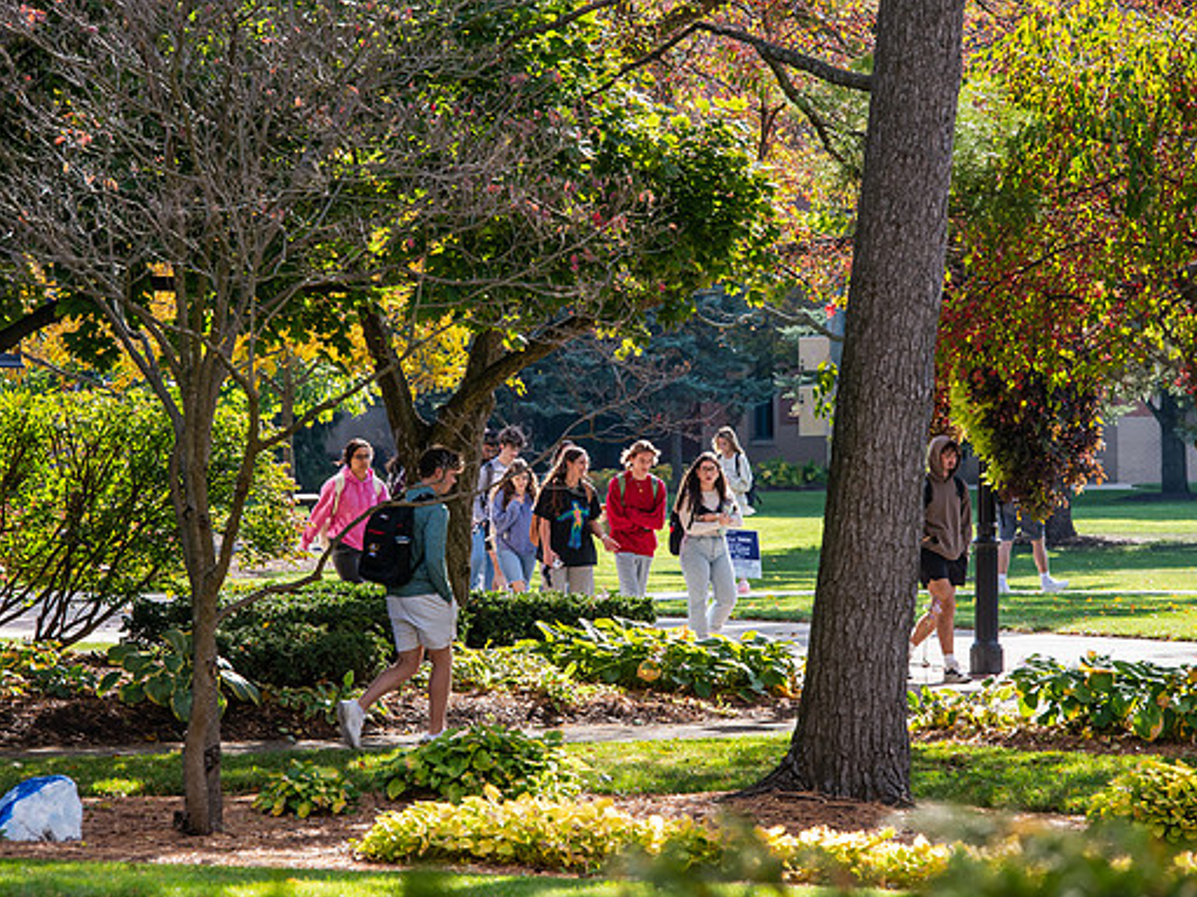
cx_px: 548
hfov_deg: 10.4
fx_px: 6603
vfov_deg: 7.8
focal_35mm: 191
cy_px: 451
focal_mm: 175
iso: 400
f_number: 7.1
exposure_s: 1/250
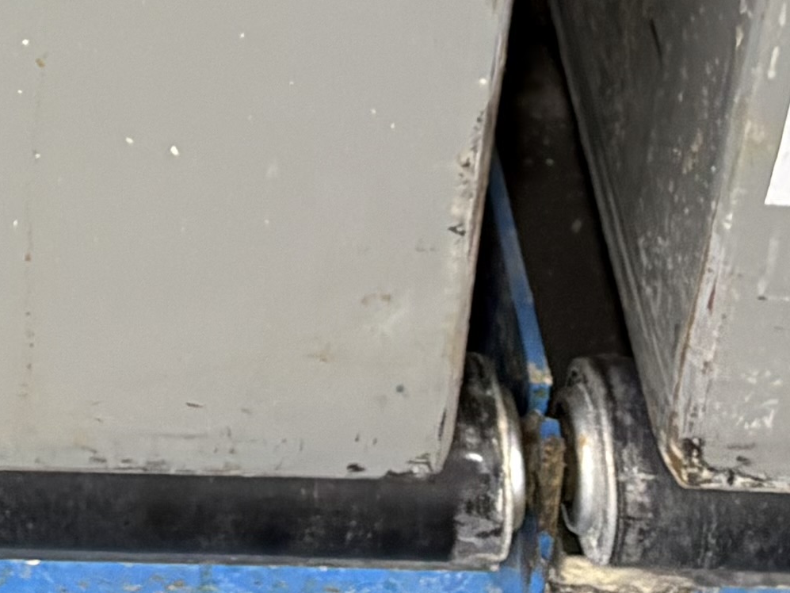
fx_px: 3401
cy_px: -1022
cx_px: -390
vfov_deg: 8.7
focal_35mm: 149
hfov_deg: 12.6
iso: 200
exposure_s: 1/60
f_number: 1.6
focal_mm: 5.96
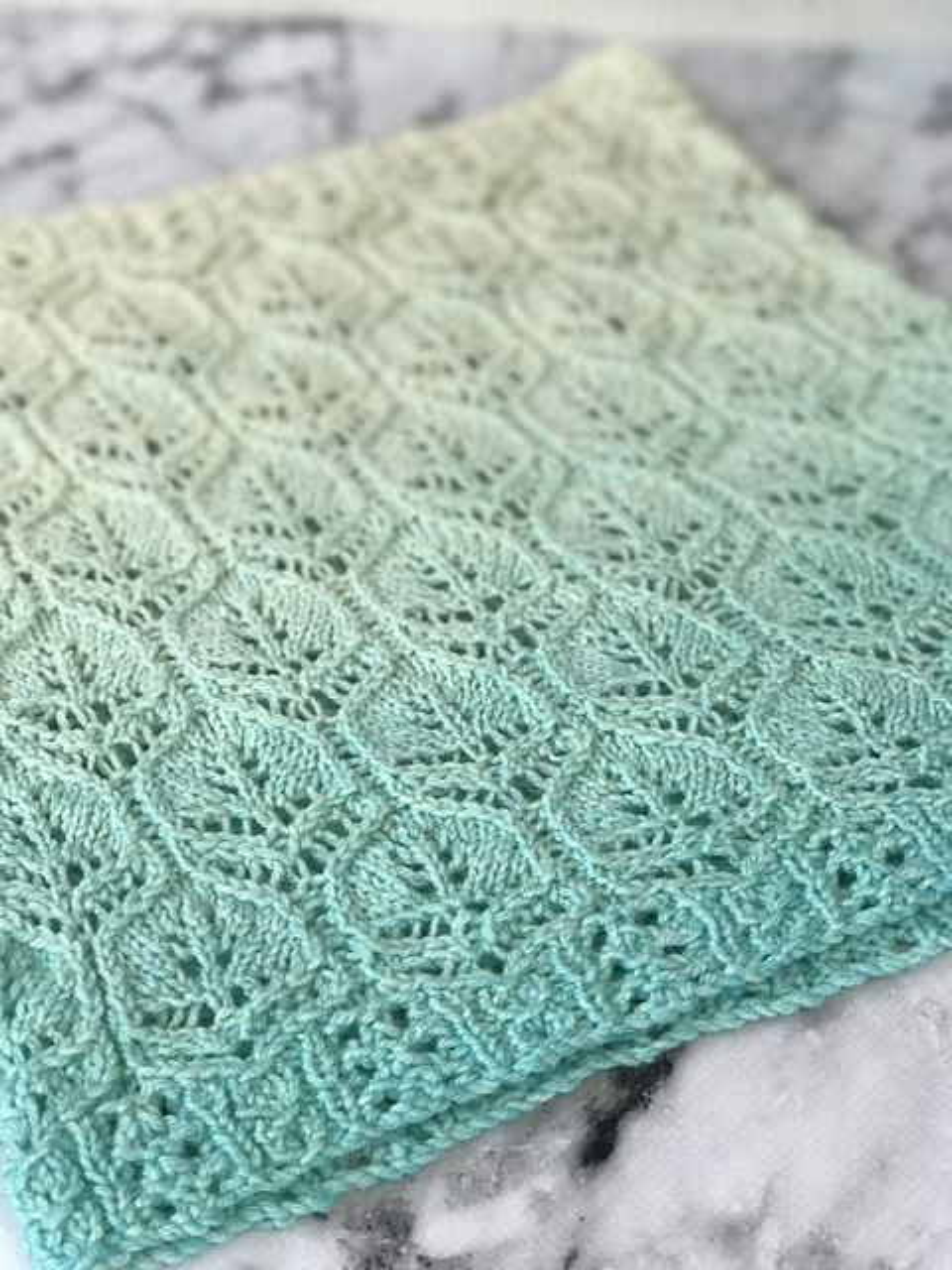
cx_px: 476
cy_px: 635
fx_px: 2090
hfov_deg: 25.7
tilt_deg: -41.1
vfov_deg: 33.8
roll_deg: -1.1
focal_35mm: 57
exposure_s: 1/60
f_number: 2.8
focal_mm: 6.6
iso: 160
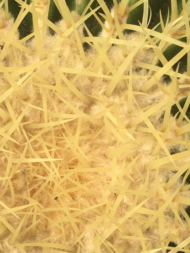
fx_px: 527
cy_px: 181
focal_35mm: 72
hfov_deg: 20.3
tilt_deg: -71.2
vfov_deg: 26.8
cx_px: 52
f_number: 2.2
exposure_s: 1/569
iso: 25
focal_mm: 4.15
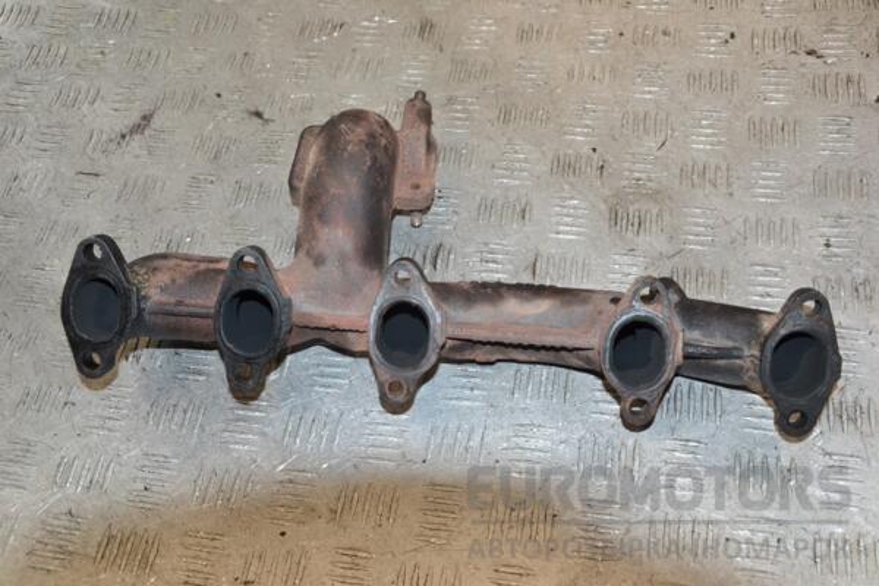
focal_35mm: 45
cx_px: 440
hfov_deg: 43.6
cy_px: 293
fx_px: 1099
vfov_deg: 29.9
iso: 800
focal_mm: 30
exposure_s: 1/200
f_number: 8
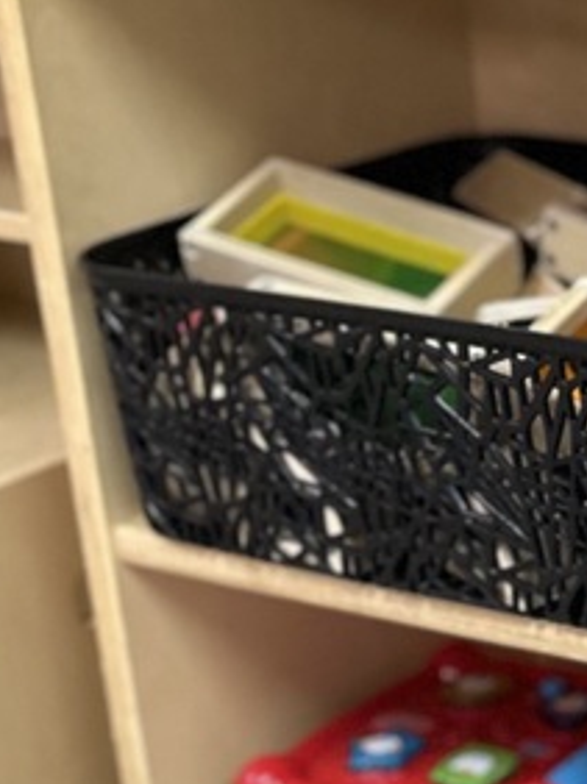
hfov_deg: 12.4
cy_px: 357
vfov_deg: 18.7
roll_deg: +0.1
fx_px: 2378
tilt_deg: -19.5
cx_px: 1163
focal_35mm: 105
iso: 250
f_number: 1.5
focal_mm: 5.7
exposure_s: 1/50
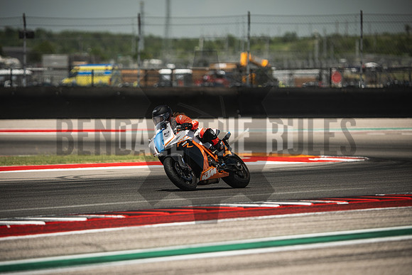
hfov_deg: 6.9
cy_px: 138
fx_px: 3434
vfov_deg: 4.6
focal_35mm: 300
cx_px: 206
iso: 160
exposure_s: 1/2000
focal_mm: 200
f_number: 2.5
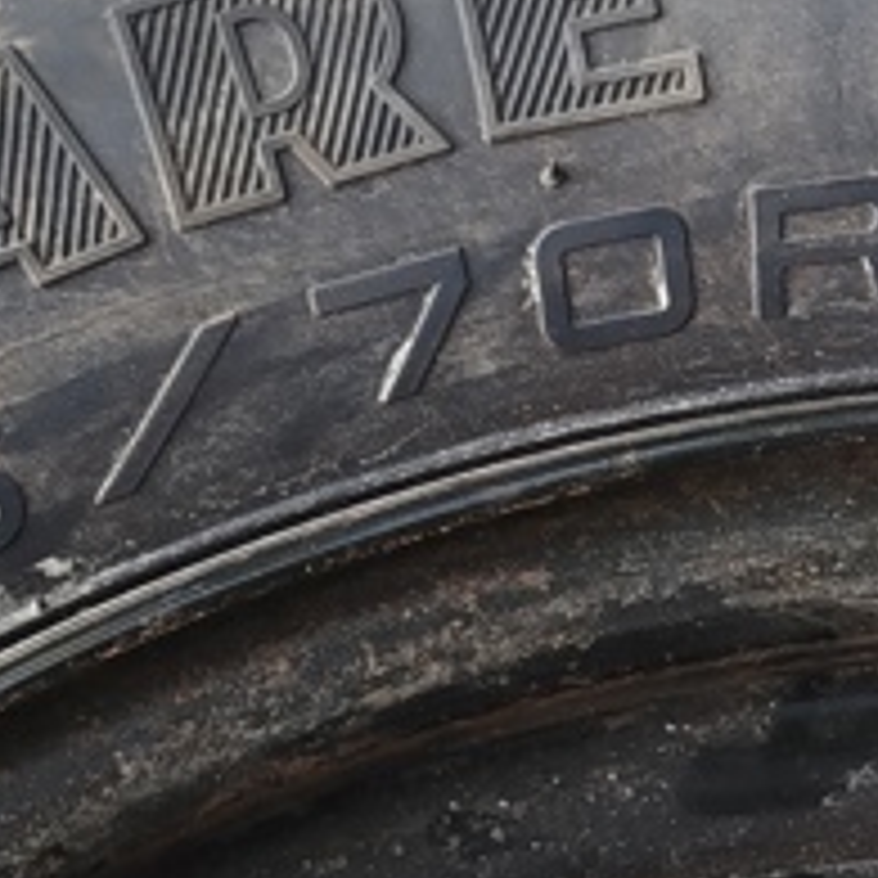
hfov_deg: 12.6
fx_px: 3989
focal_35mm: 139
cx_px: 320
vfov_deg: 12.6
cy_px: 414
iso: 80
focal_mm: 5.31
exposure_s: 1/100
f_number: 1.7
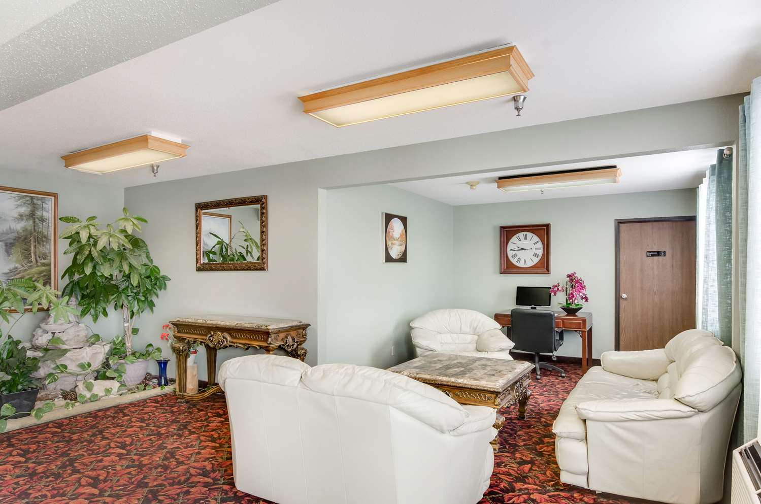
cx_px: 380
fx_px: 443
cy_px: 252
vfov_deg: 59.3
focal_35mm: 21
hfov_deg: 81.3
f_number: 8
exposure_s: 1/2
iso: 400
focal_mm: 14
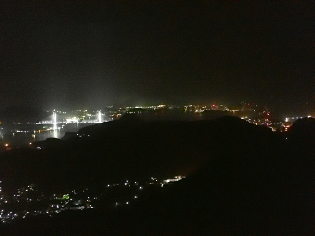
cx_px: 158
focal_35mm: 35
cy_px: 118
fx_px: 318
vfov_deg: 40.7
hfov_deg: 52.6
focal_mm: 6.42
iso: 12800
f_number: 2.6
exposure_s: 1/10
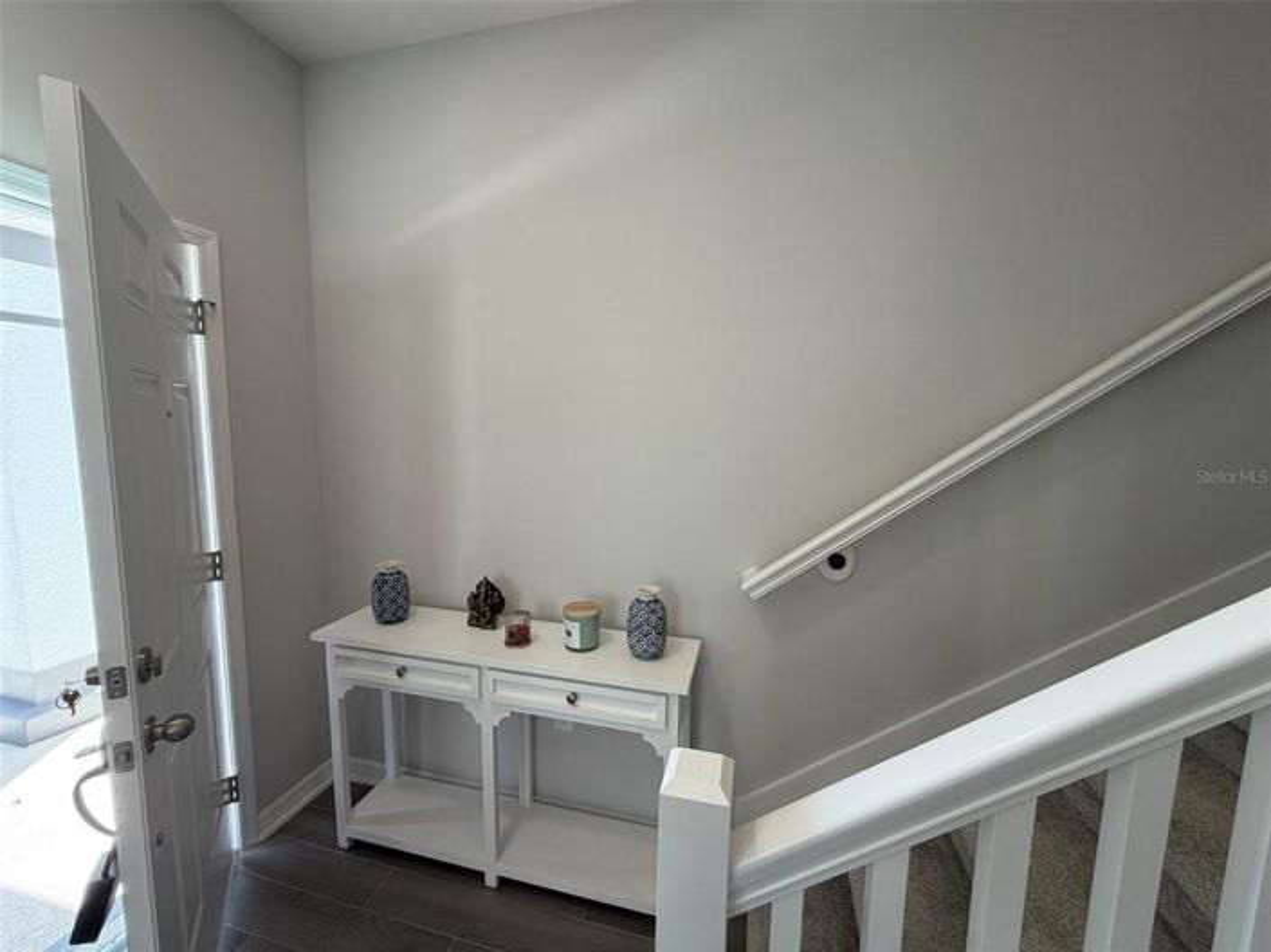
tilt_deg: -6.8
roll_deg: -0.6
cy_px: 476
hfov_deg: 102.1
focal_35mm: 14
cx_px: 636
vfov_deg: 85.6
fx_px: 514
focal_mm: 2.22
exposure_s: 1/120
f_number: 2.2
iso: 100
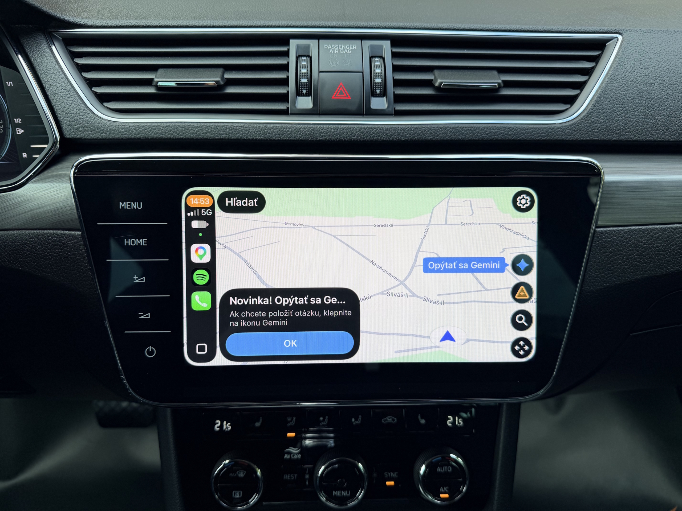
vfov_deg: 56.8
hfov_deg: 71.6
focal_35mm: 24
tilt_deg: -24.2
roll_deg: -1.5
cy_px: 256
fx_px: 473
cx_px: 341
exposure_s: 1/234
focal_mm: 6.76
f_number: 1.78
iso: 64
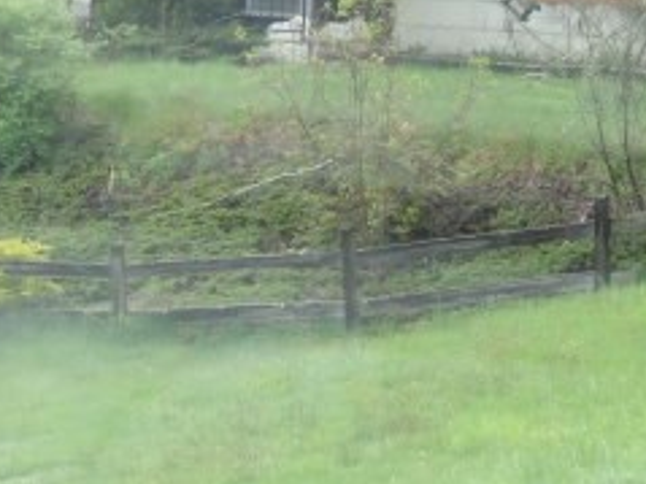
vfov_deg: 7.6
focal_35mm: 193
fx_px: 3600
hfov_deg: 10.3
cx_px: 259
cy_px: -30
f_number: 4.1
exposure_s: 1/62
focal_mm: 13
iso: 200
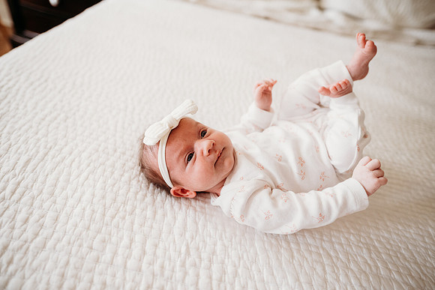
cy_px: 145
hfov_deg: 73.7
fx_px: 290
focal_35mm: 24
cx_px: 218
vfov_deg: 53.2
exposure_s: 1/250
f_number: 2.5
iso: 640
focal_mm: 24
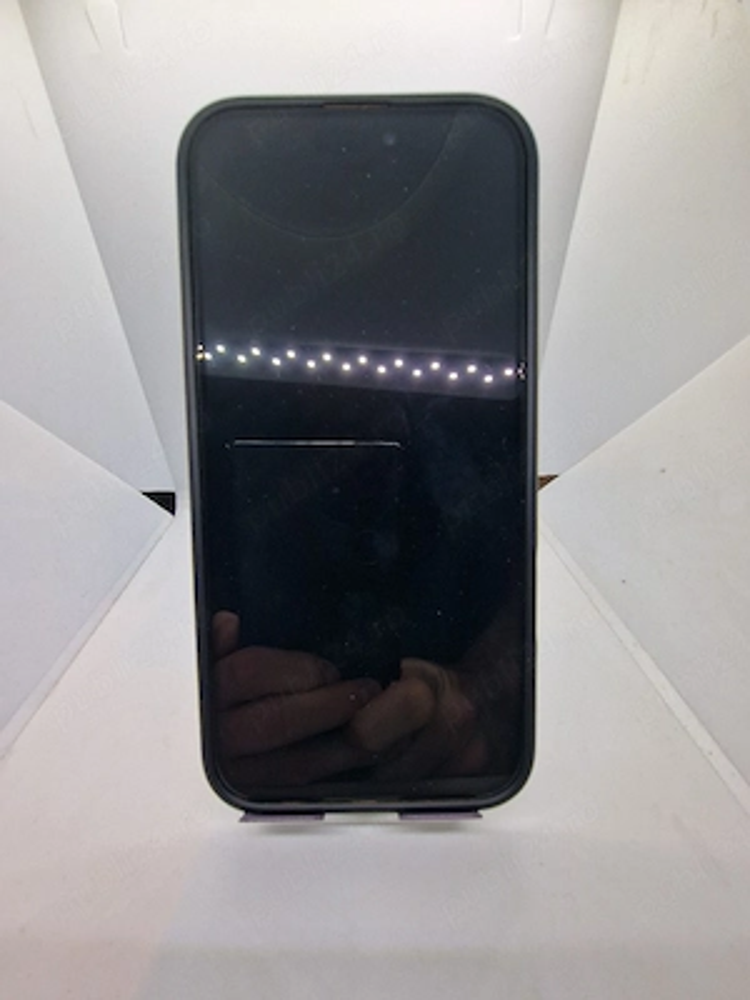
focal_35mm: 13
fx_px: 376
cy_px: 500
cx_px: 375
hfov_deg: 89.9
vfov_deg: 106.2
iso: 50
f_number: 2.2
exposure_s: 1/169
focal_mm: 2.2
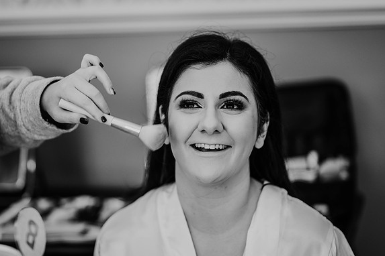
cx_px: 194
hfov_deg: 23.6
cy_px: 128
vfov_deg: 15.9
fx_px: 920
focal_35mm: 86
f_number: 1.8
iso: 1250
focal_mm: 85
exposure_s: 1/160
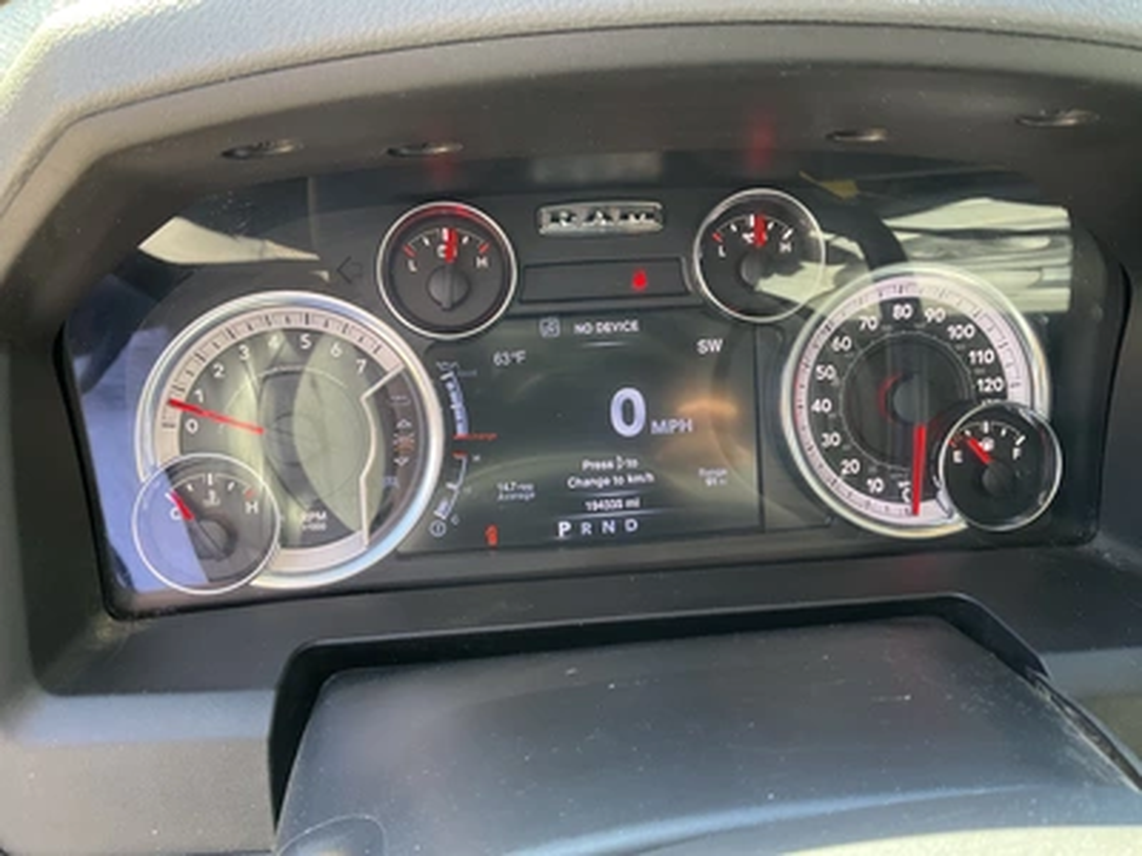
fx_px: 957
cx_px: 571
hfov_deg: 61.7
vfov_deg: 48.2
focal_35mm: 29
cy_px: 428
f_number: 1.8
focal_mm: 3
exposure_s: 1/73
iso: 64
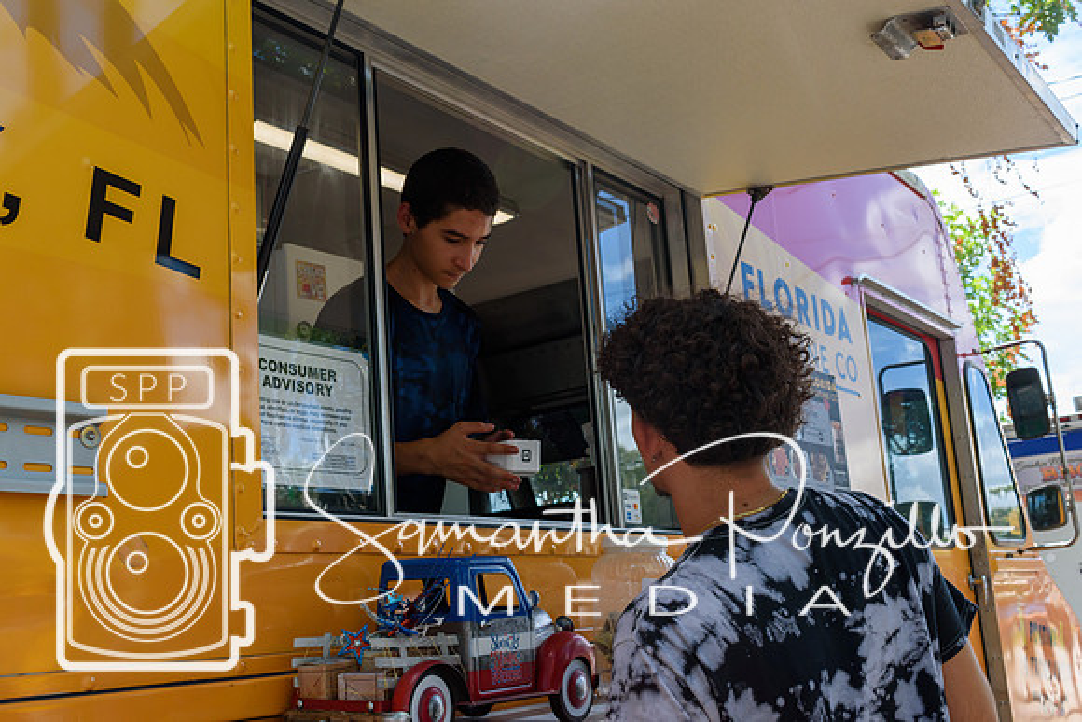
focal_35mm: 38
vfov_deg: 35.5
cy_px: 361
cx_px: 541
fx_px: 1127
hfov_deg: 51.3
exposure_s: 1/250
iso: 280
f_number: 8
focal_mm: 25
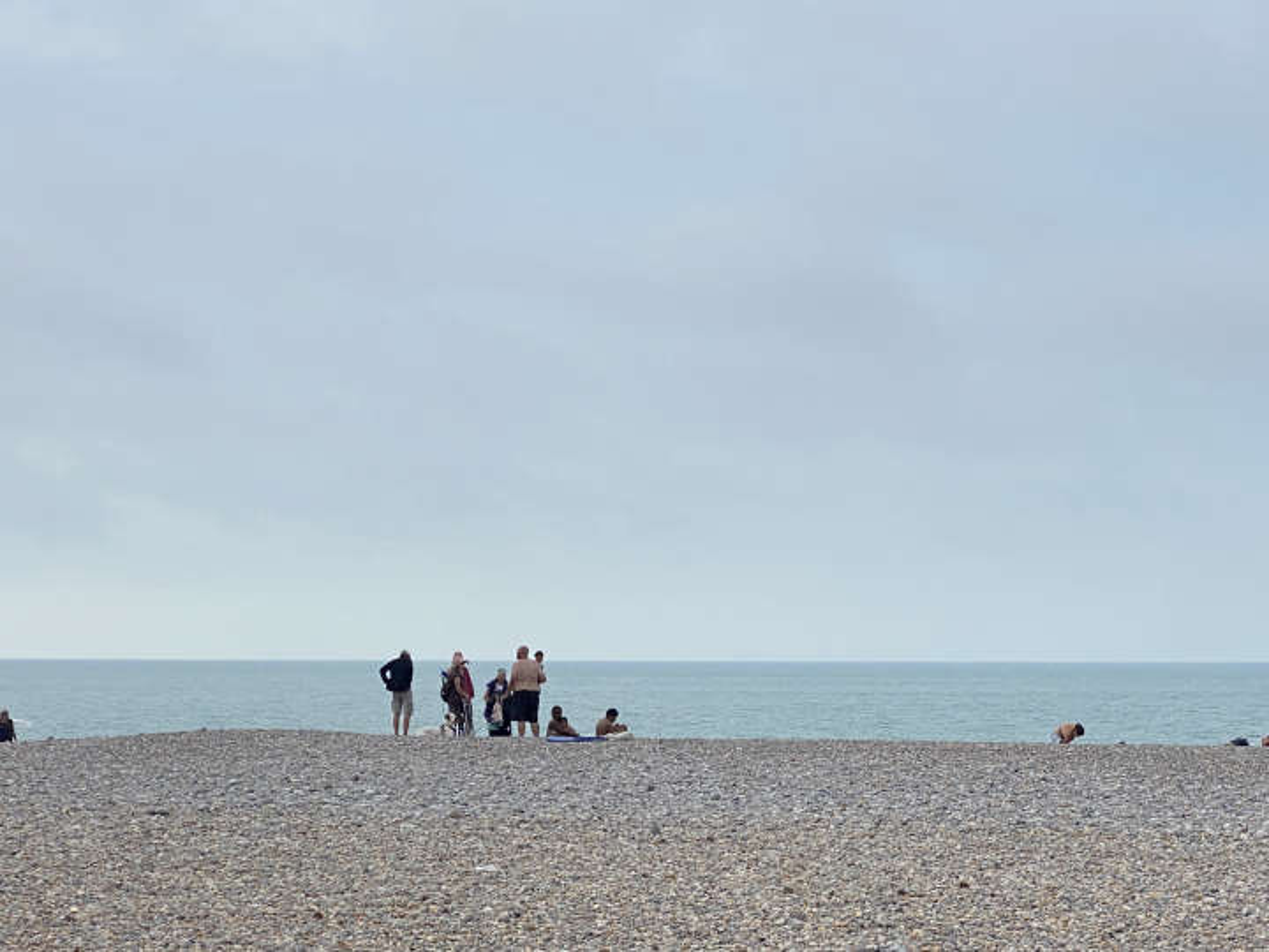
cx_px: 634
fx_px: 1906
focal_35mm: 52
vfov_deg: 28.0
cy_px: 476
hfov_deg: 36.8
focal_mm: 6
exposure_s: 1/2283
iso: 20
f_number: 2
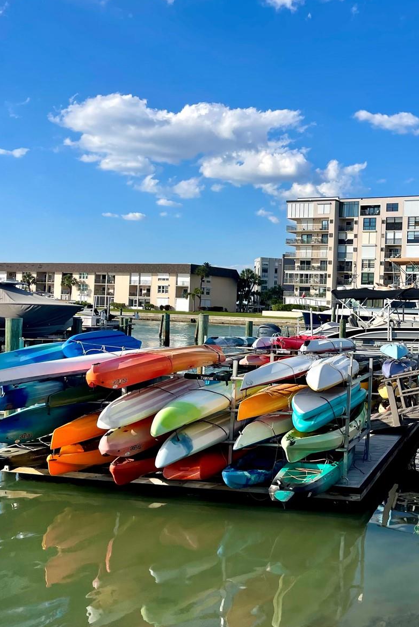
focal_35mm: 37
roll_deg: -1.7
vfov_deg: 51.9
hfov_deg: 33.6
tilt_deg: +0.7
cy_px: 308
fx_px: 646
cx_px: 394
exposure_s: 1/4651
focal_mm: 4.2
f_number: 1.6
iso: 32
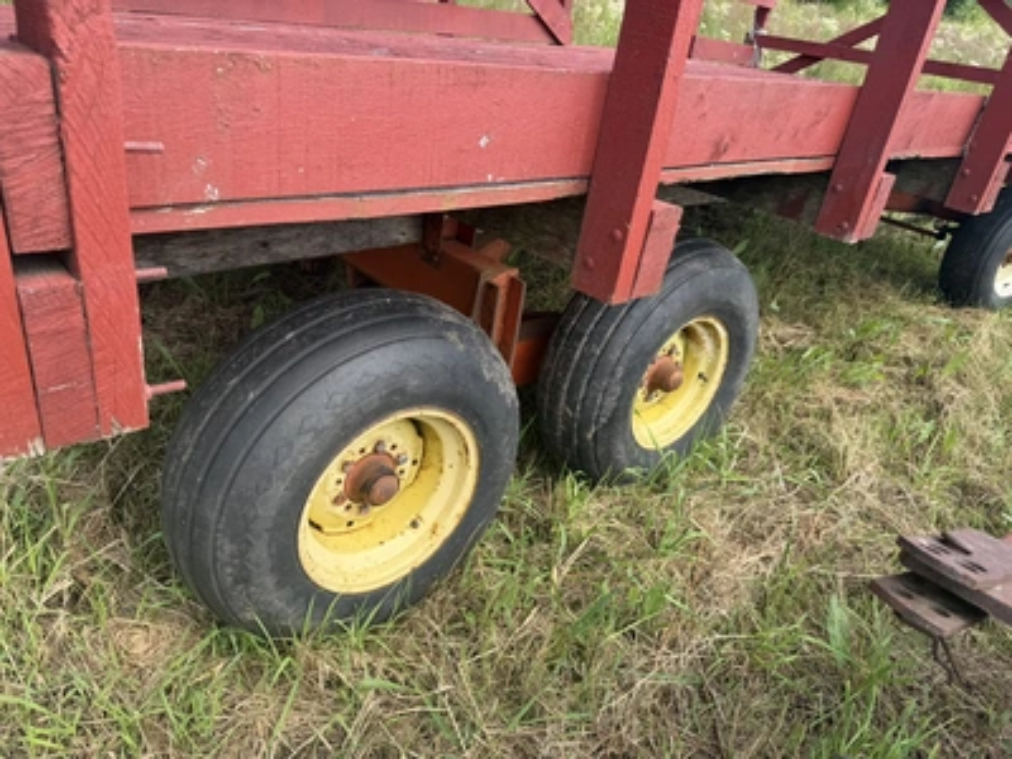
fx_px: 702
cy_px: 380
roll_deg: -0.4
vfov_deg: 56.8
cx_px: 506
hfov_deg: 71.6
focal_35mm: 24
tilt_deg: -28.5
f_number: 1.78
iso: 80
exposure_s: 1/931
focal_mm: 6.76
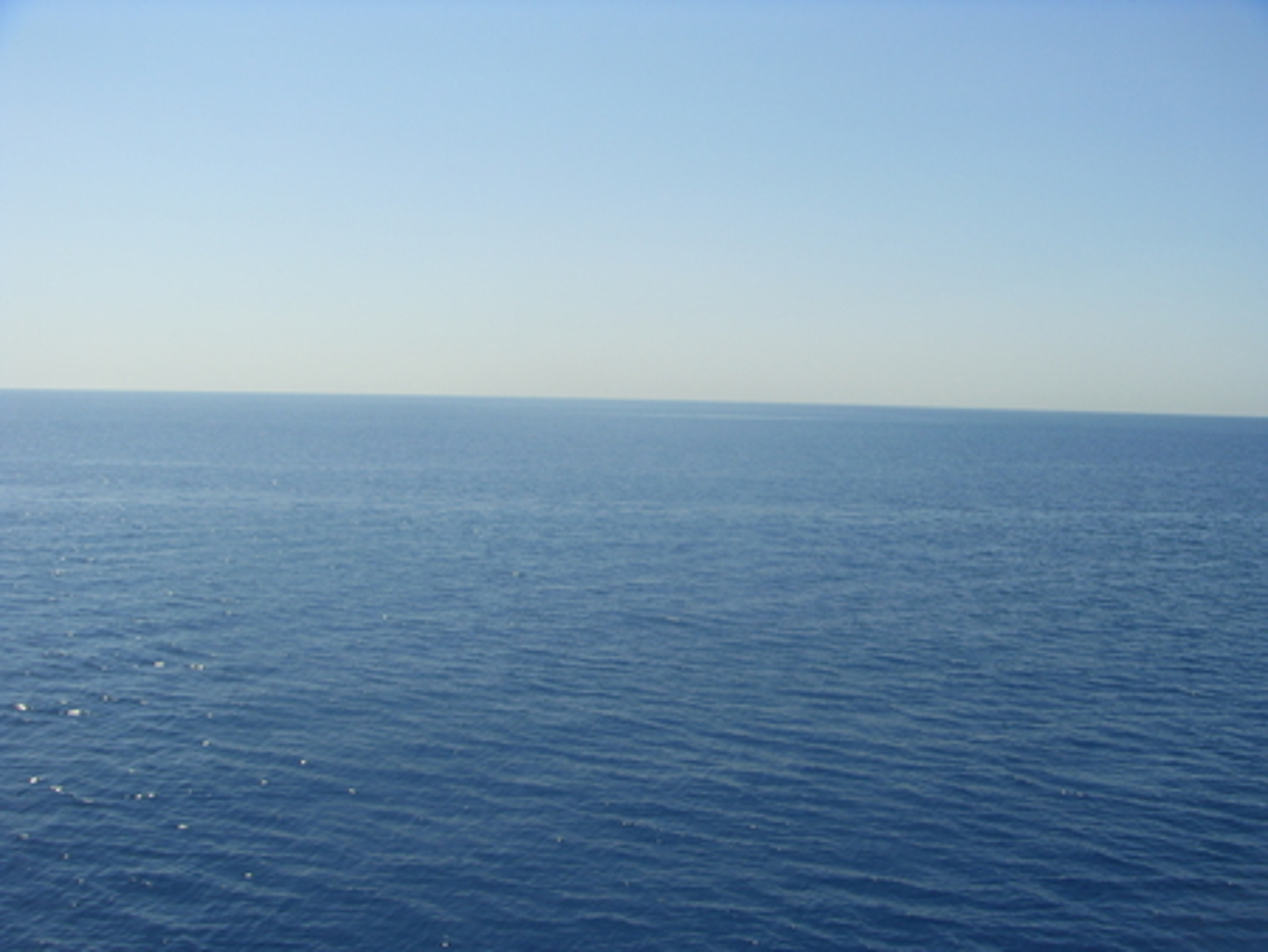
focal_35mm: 39
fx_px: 1429
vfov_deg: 36.9
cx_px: 634
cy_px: 476
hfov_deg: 47.8
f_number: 6.2
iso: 80
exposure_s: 1/500
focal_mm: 6.6
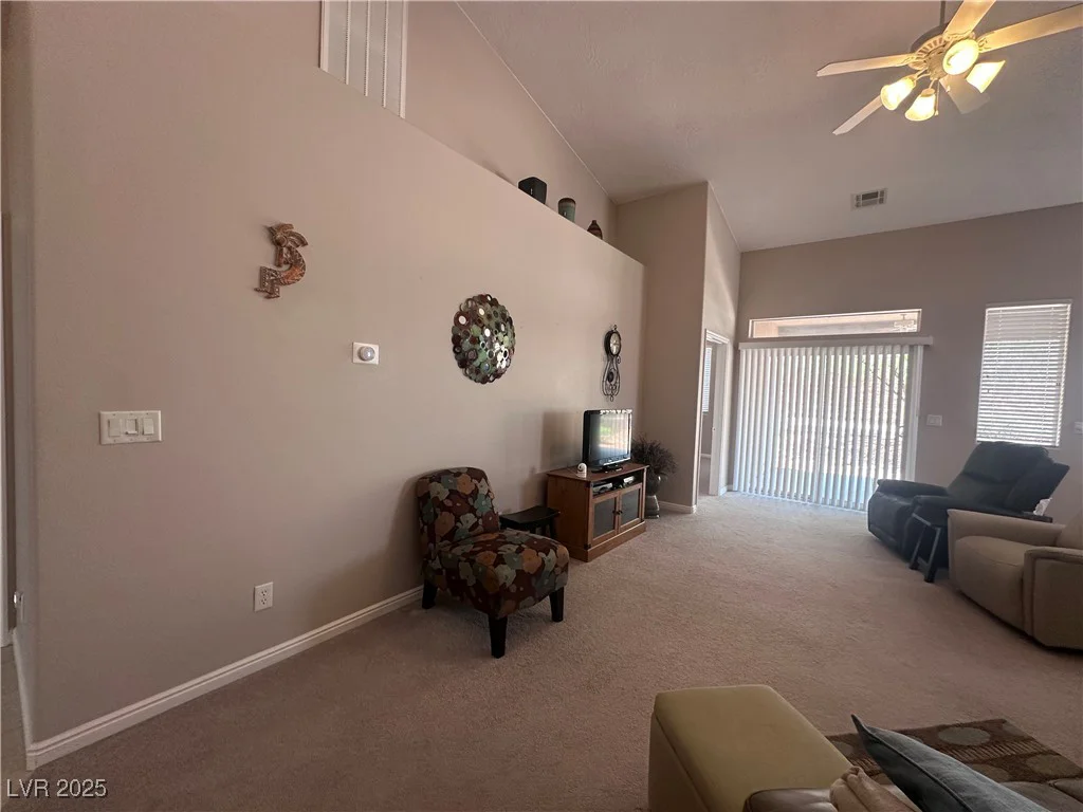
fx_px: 438
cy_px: 406
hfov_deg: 102.1
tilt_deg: -2.4
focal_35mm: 14
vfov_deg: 85.7
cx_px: 542
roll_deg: -2.2
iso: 160
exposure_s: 1/60
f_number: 2.2
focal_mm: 2.22
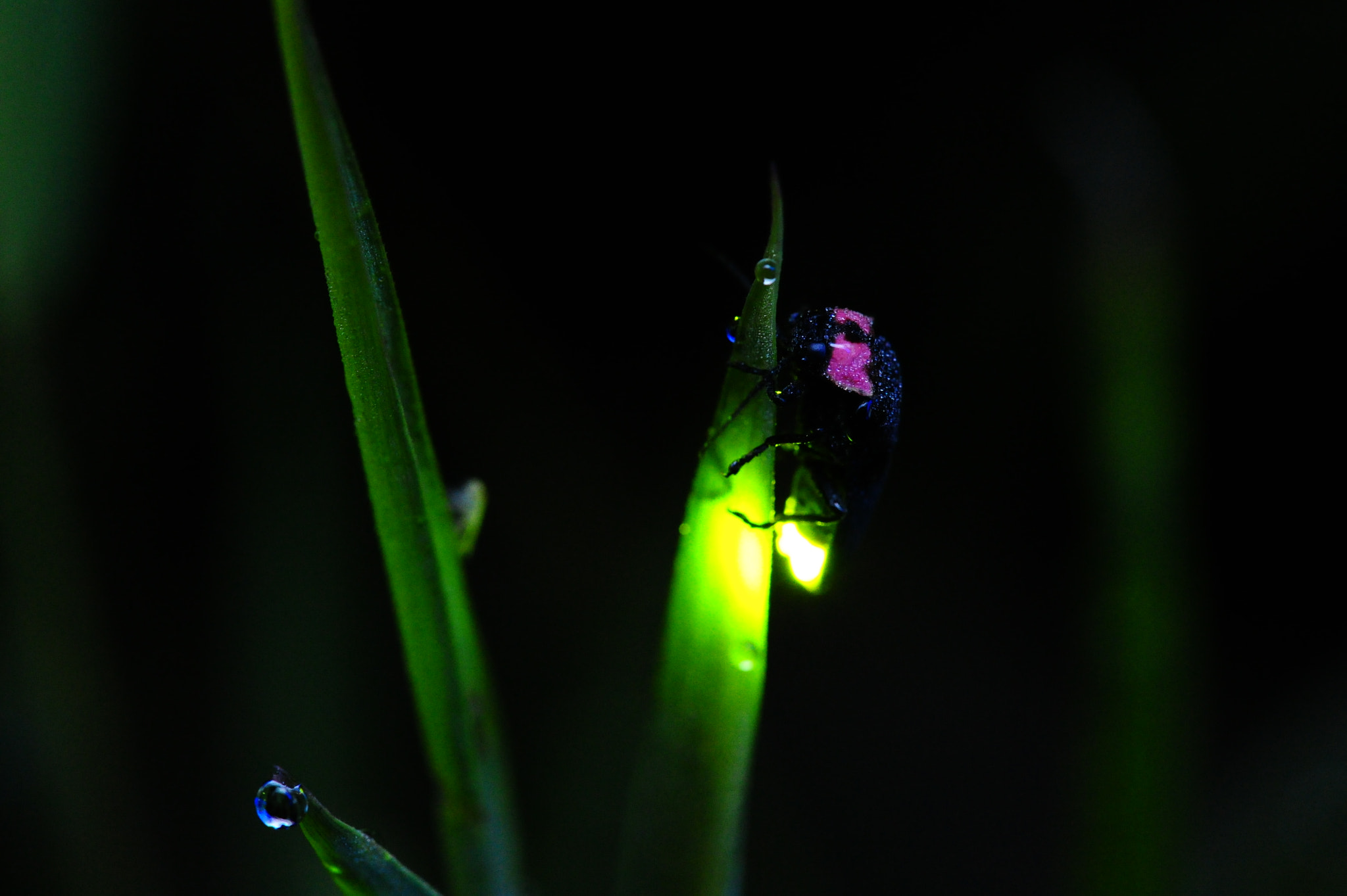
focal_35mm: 105
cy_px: 448
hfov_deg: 19.5
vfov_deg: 13.0
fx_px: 3926
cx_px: 674
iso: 6400
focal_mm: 105
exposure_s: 30
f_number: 13
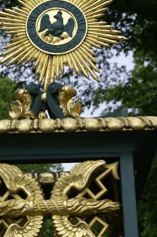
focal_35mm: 137
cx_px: 71
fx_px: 897
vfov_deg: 15.0
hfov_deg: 10.0
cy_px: 115
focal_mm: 70
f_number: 8
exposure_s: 1/80
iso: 100
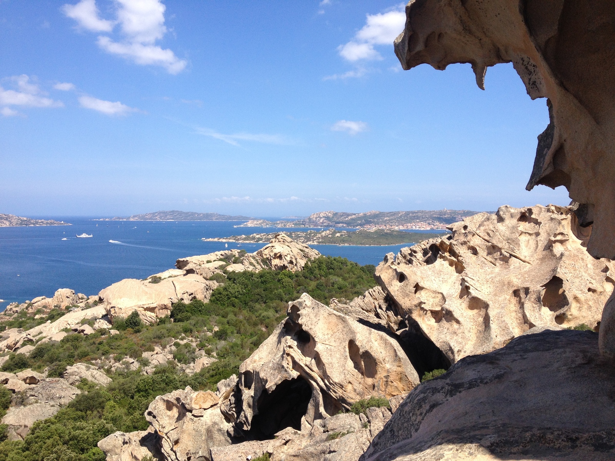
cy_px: 230
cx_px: 308
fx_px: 622
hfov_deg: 52.6
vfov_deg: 40.7
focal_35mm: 35
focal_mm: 4.28
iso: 50
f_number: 2.4
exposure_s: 1/1577
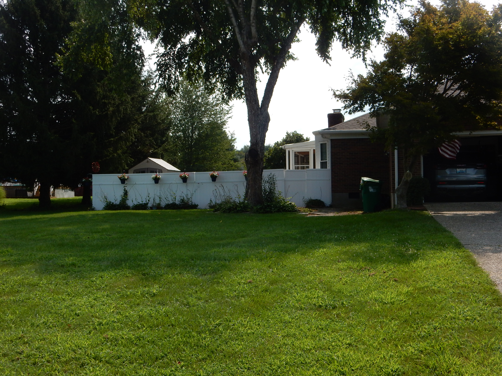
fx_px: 624
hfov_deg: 43.9
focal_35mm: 43
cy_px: 188
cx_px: 251
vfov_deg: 33.6
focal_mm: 7.6
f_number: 4.2
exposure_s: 1/1000
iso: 125
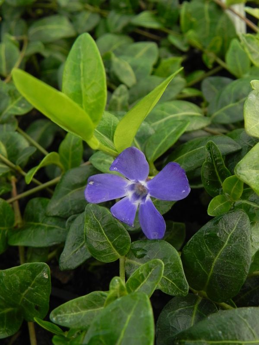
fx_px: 409
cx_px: 130
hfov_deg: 35.1
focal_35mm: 41
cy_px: 172
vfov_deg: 45.8
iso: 160
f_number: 3.5
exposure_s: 1/200
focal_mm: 7.3
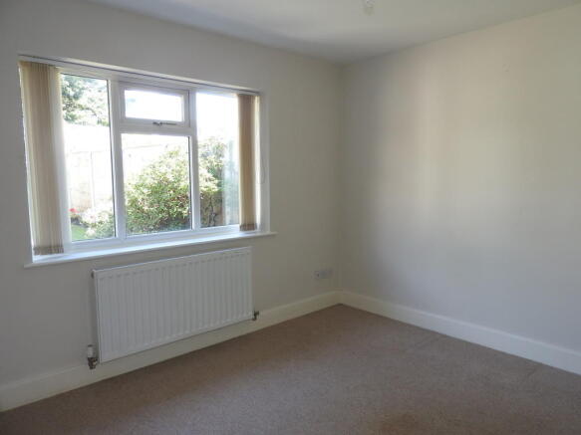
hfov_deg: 71.6
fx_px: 403
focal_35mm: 24
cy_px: 218
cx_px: 290
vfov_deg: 56.8
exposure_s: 1/40
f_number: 3.3
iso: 100
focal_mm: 4.3
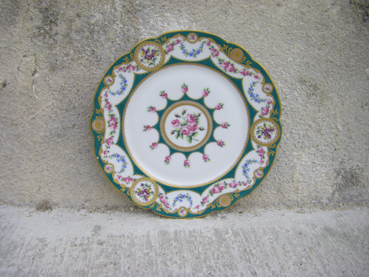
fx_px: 405
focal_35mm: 38
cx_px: 184
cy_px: 138
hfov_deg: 49.0
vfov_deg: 37.7
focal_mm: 6.3
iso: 64
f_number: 7
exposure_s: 1/100
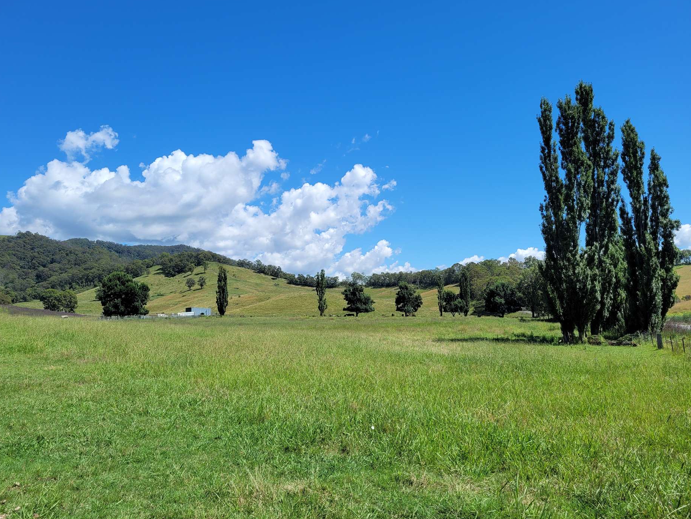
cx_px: 342
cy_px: 252
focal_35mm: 27
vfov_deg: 51.4
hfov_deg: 65.3
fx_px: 539
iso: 40
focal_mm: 5.4
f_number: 1.8
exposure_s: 1/2745
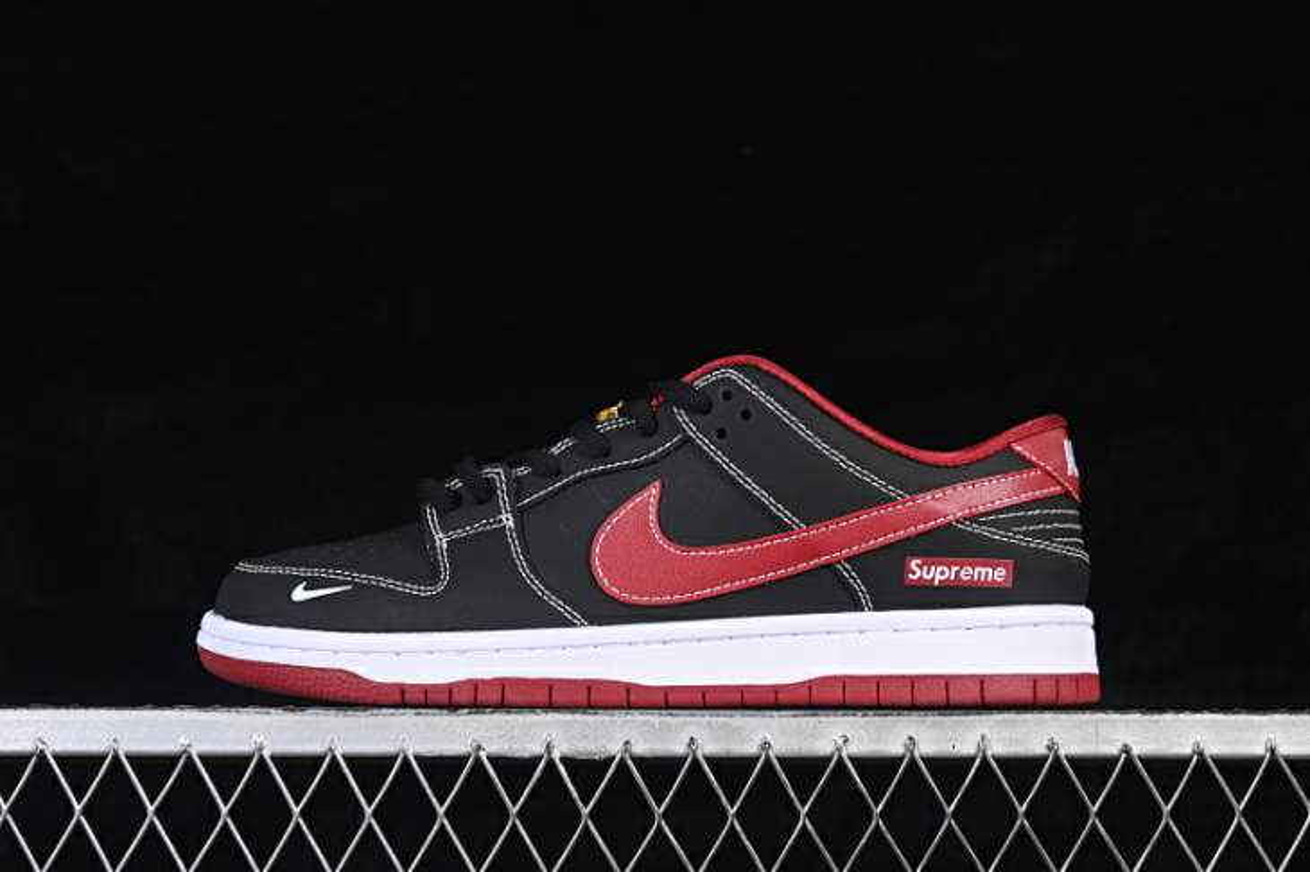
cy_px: 436
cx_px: 655
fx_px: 2728
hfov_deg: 27.0
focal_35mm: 75
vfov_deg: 18.2
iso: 160
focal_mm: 50
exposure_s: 1/60
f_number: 6.3
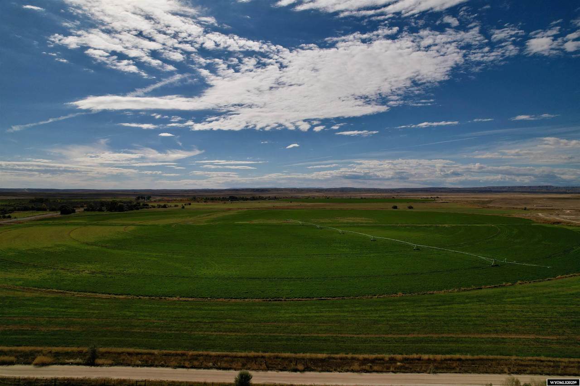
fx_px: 354
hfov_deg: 78.6
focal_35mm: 22
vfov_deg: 57.2
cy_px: 193
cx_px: 290
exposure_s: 1/640
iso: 100
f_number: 2.8
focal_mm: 8.38
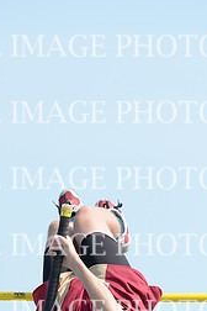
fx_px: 7943
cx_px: 107
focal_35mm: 921
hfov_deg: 1.5
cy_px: 343
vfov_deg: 2.2
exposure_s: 1/1000
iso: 320
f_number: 6.3
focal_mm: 400
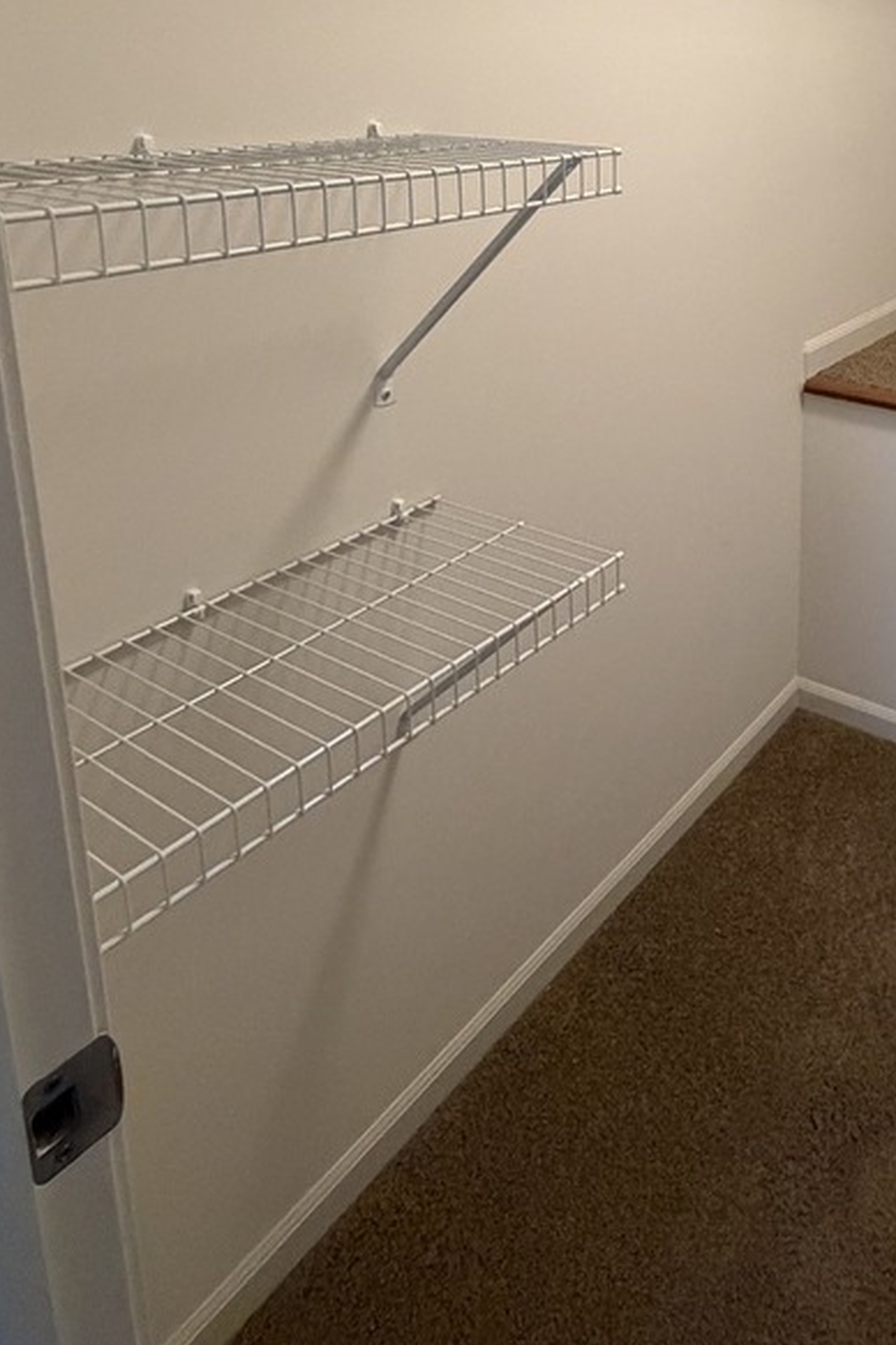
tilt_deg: -11.2
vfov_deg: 61.6
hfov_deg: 43.1
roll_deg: -1.8
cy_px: 263
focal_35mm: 27
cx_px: 834
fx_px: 1008
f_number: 2.2
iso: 640
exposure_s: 1/60
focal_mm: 2.22
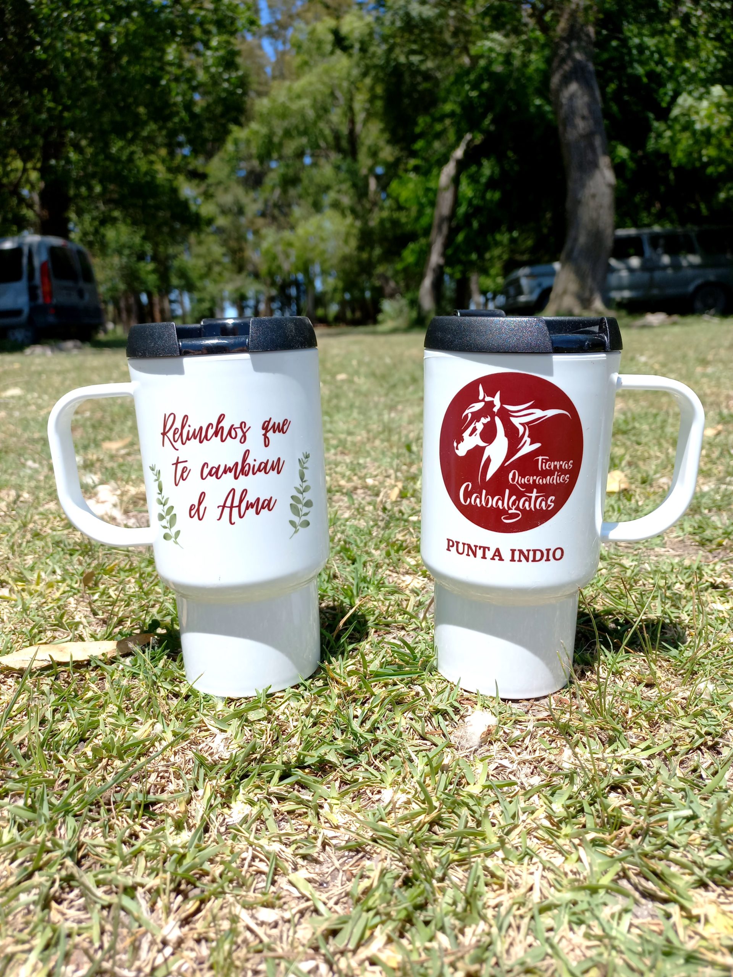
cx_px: 366
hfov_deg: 54.9
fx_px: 706
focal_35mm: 25
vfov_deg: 69.4
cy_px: 488
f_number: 1.8
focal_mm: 4.6
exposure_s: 1/521
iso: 25
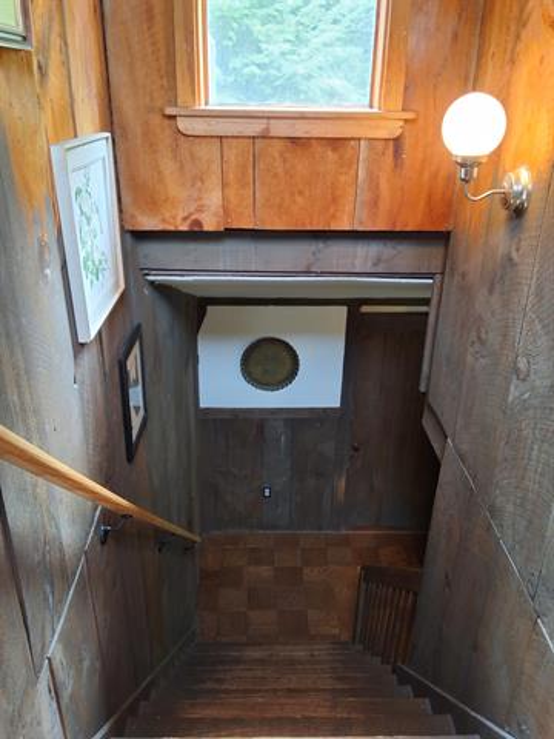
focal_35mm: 28
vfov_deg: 63.4
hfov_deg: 49.7
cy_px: 370
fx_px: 597
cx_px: 277
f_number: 1.9
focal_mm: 2.91
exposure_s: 1/30
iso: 160
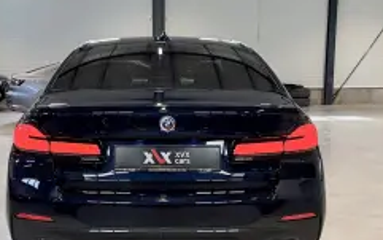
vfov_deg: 33.6
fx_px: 397
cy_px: 141
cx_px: 172
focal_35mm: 38
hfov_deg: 51.4
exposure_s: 1/148
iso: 200
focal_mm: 6.76
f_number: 1.78
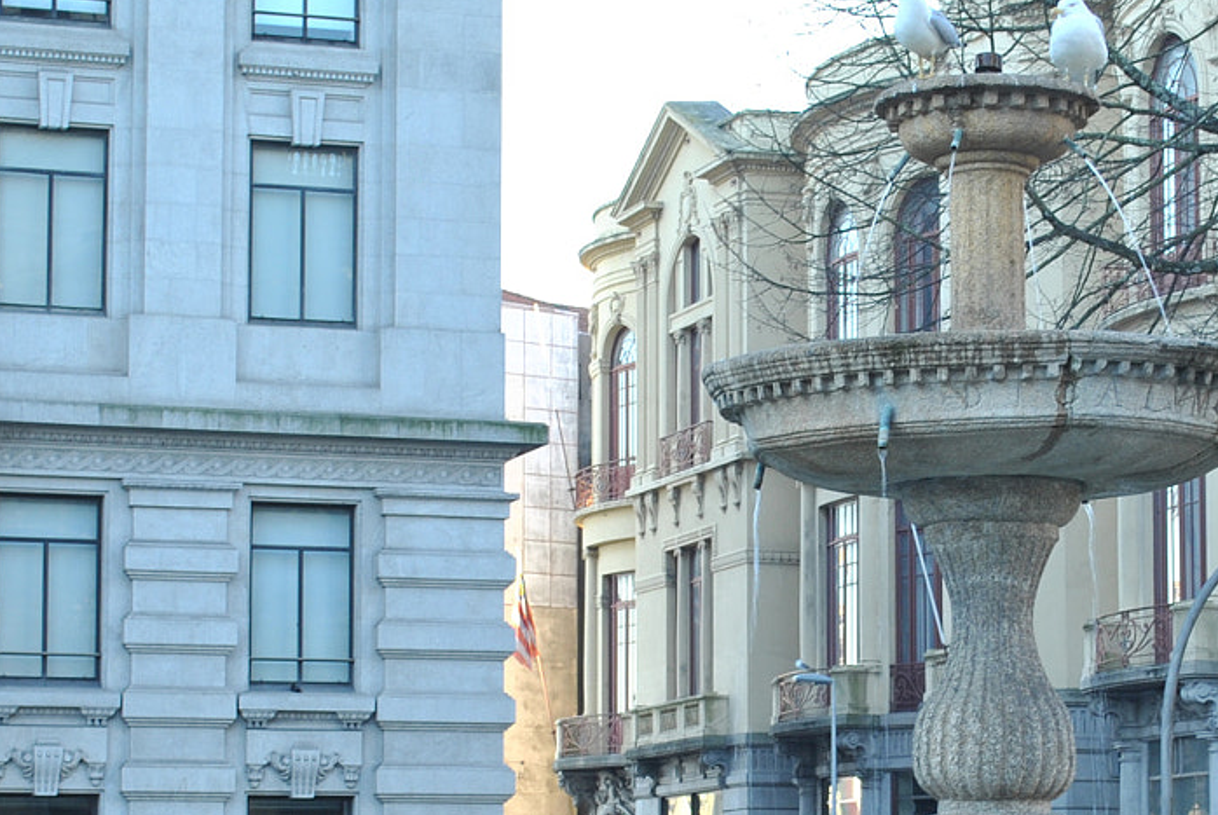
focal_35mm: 110
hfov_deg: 18.5
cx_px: 872
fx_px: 3725
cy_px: 559
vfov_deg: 12.5
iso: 100
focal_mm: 32
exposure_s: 1/20
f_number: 6.3
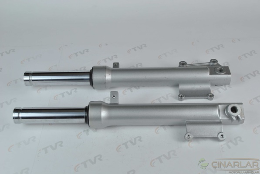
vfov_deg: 28.2
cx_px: 130
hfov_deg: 41.1
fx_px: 347
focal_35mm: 48
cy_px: 87
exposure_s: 1/40
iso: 200
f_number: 6.3
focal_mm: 32
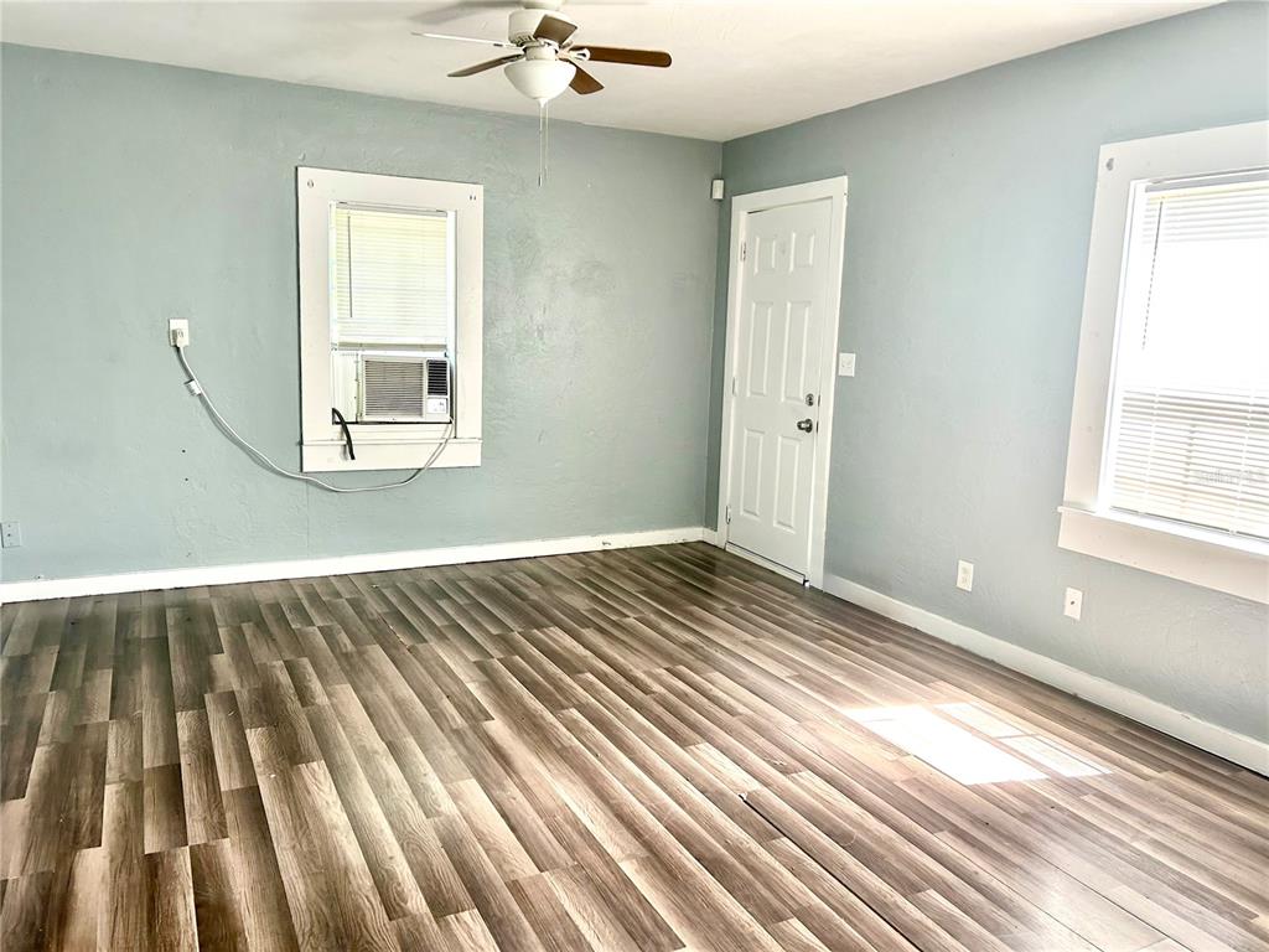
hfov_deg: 67.3
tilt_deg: -8.7
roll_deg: -2.1
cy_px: 476
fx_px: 953
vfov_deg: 53.1
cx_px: 634
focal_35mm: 26
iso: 125
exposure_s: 1/99
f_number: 1.5
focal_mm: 5.7
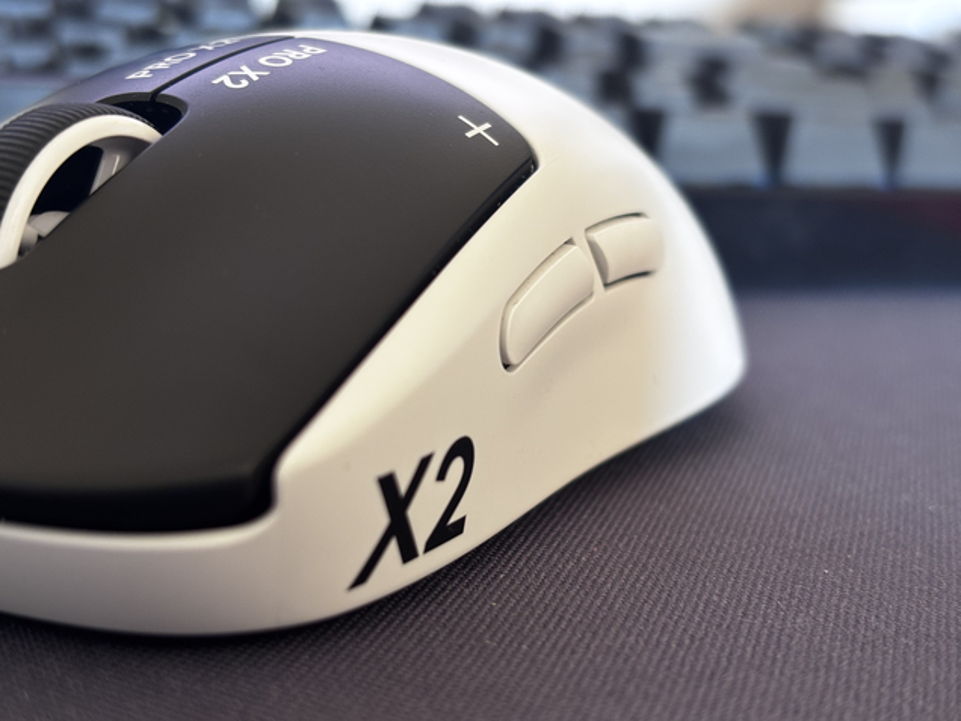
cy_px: 360
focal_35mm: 52
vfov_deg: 28.0
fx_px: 1444
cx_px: 480
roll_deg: -3.4
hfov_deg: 36.8
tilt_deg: -12.4
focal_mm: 5.96
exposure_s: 1/60
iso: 64
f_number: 1.6
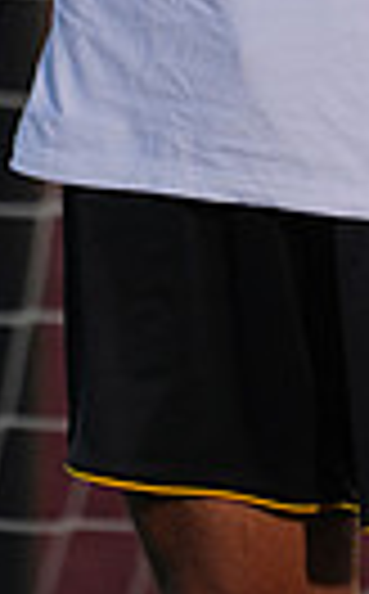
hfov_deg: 0.7
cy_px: -504
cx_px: 394
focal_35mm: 1797
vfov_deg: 1.2
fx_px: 29041
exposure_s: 1/200
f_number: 8
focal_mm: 400
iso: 100
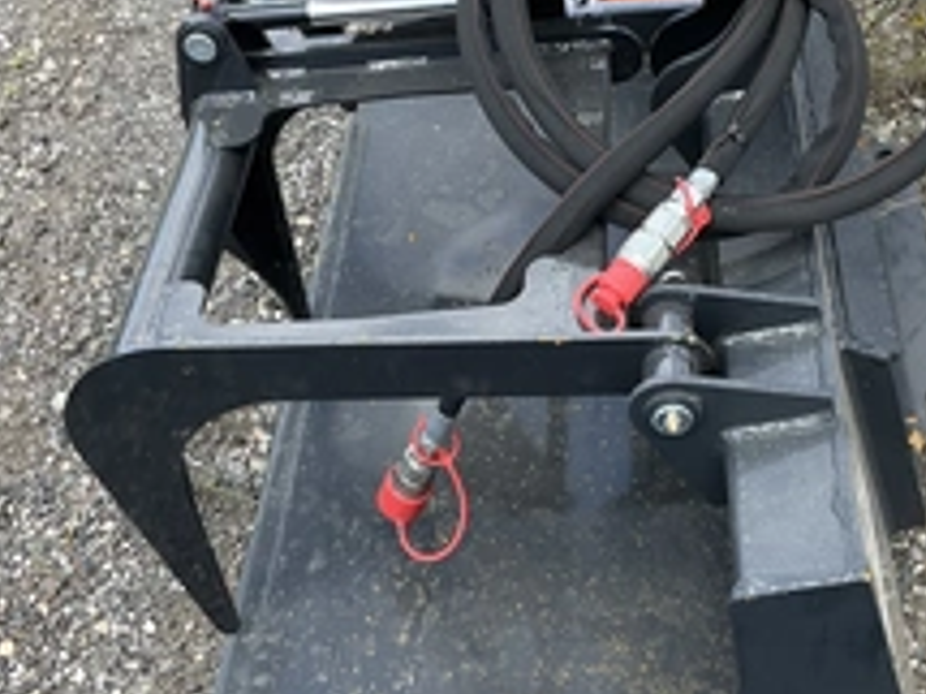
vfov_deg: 26.9
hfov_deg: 35.4
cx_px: 581
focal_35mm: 54
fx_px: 1444
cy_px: 259
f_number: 1.8
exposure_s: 1/391
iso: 25
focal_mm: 3
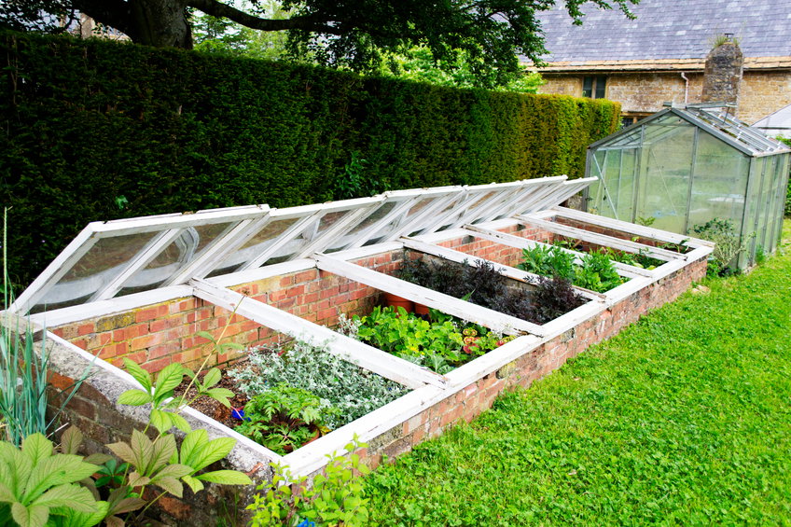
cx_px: 396
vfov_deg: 40.0
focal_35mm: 33
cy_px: 264
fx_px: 725
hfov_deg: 57.2
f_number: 4
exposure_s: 1/160
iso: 100
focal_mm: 22
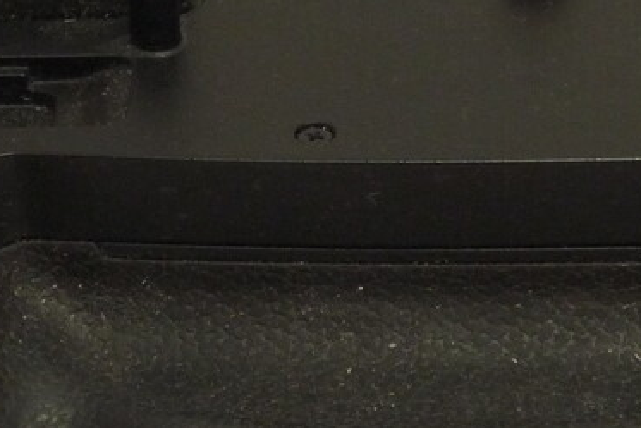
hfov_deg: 8.8
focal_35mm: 234
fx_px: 4168
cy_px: 249
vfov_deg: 5.9
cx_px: 375
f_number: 4.9
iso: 250
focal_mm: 12.2
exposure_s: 1/60
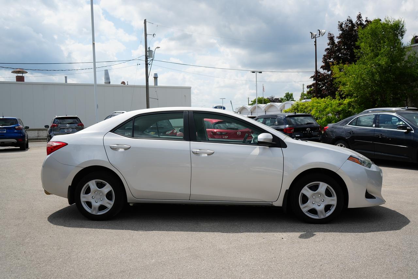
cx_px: 209
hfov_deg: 60.3
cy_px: 140
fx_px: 360
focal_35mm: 31
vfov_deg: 42.3
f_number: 5
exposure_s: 1/800
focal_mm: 31
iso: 100
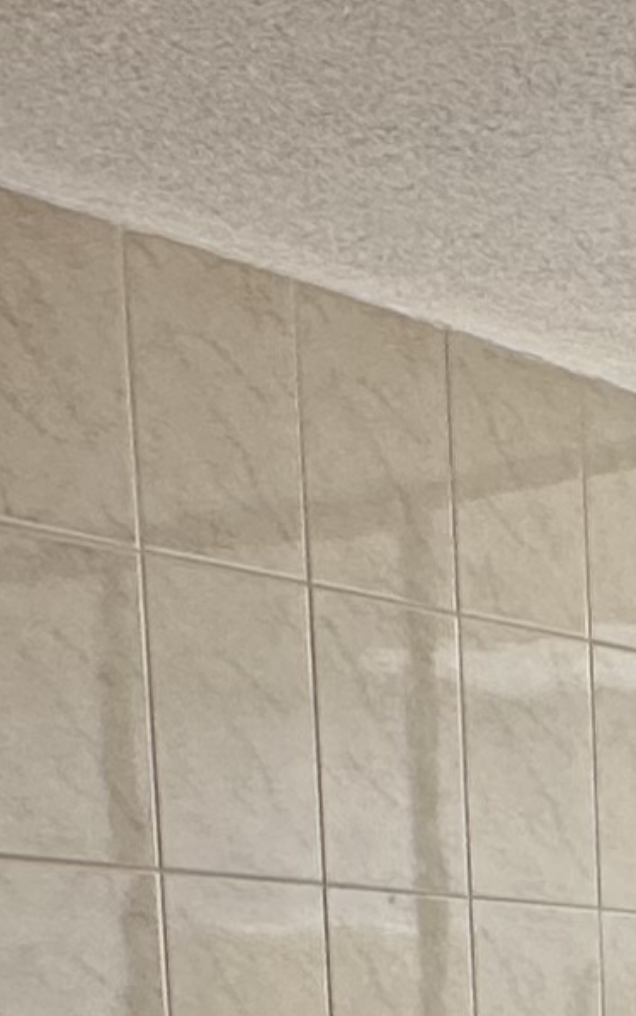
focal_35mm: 100
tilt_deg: -8.2
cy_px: 1543
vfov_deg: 18.4
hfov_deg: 11.9
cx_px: 1195
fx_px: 2772
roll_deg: +1.1
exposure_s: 1/233
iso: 40
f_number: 2.2
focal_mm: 2.22
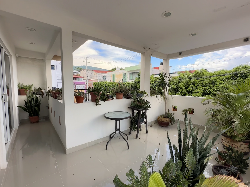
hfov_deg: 102.1
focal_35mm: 14
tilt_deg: -2.4
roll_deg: -0.7
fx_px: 101
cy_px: 94
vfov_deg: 85.7
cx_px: 125
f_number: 2.2
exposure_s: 1/471
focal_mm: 2.22
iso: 40
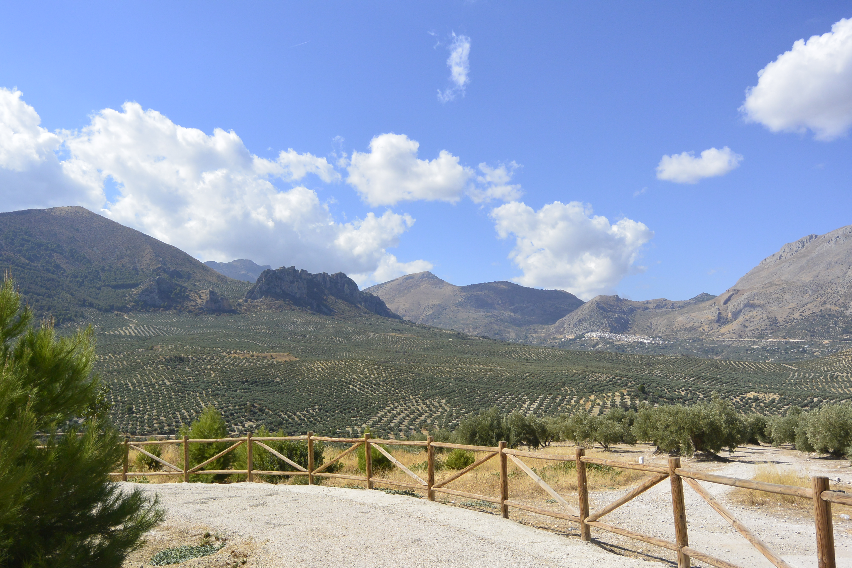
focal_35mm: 28
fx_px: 663
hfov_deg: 65.5
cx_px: 426
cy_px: 284
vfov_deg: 46.4
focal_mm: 10.5
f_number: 5
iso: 160
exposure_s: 1/1250
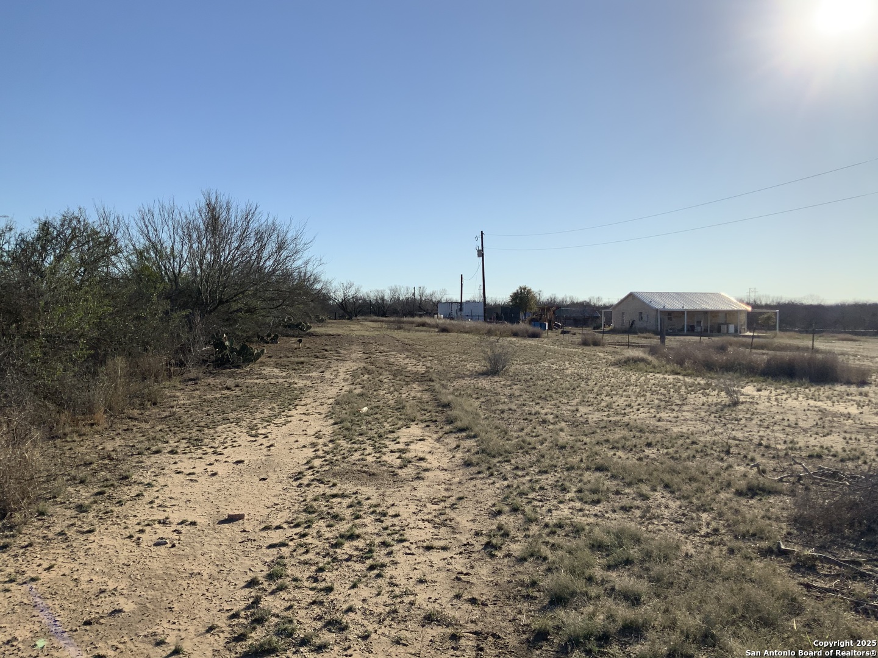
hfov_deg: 61.7
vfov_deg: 48.2
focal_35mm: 29
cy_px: 329
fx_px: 736
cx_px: 439
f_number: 1.8
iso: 16
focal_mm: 3
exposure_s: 1/3534
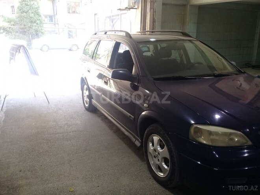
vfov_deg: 45.4
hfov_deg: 58.4
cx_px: 130
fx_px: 233
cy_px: 98
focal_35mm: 31
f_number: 2.2
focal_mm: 3.3
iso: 50
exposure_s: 1/33
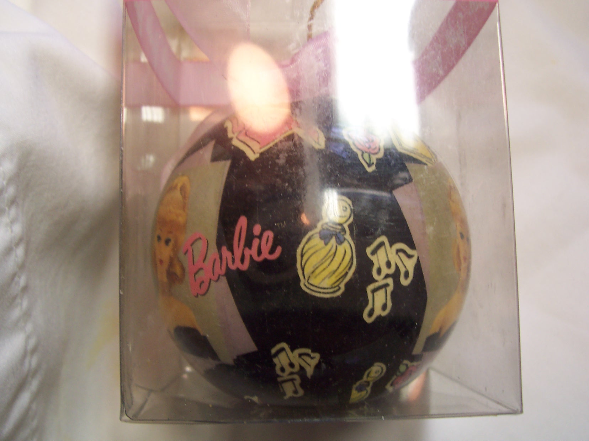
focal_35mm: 37
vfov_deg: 38.7
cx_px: 294
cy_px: 220
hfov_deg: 50.1
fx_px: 630
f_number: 2.8
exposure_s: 1/30
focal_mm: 5.6
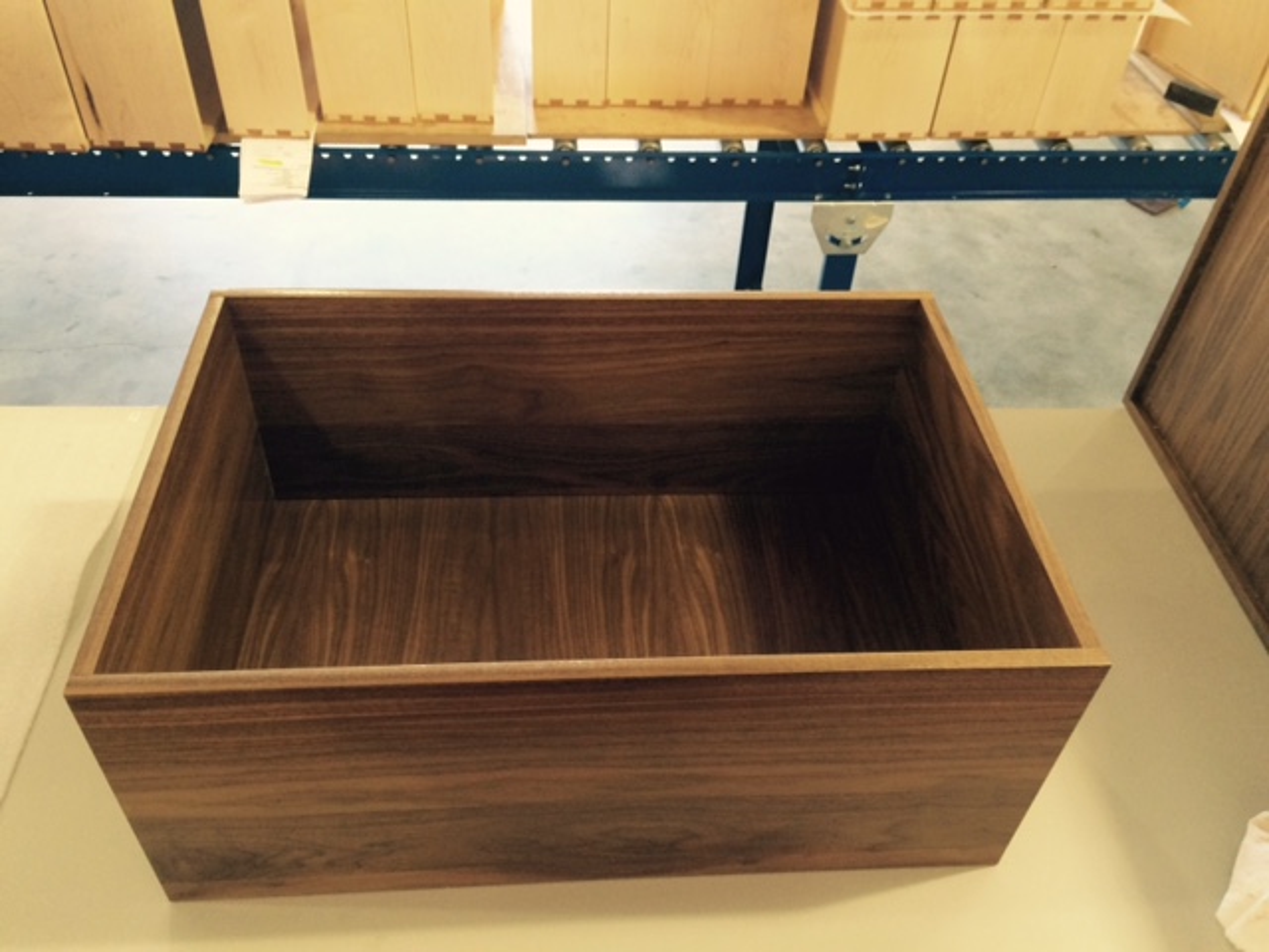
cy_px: 476
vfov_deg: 48.2
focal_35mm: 29
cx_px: 634
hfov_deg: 61.7
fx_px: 1063
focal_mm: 4.15
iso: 80
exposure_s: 1/30
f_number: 2.2
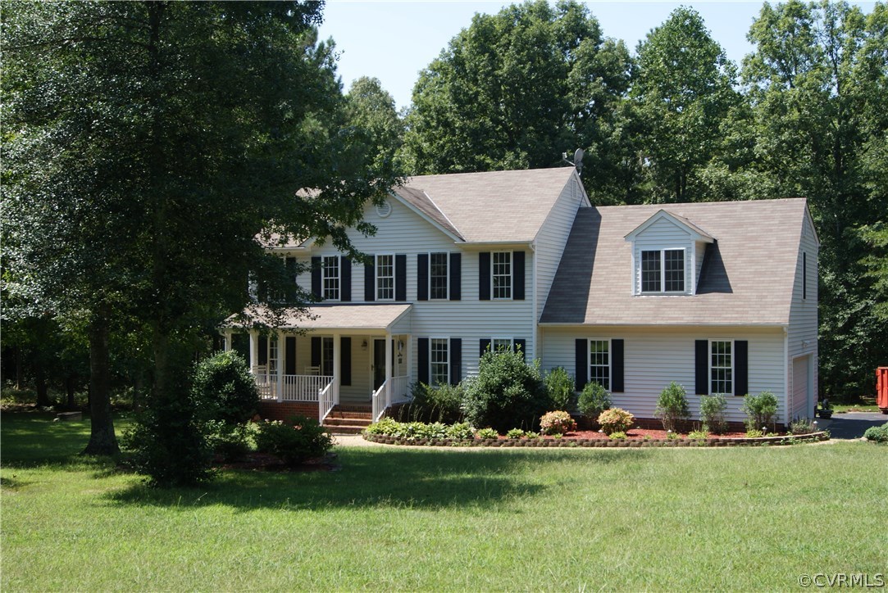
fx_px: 1037
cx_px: 444
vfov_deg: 32.0
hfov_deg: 46.4
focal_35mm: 42
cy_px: 296
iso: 100
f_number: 9
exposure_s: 1/80
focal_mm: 28
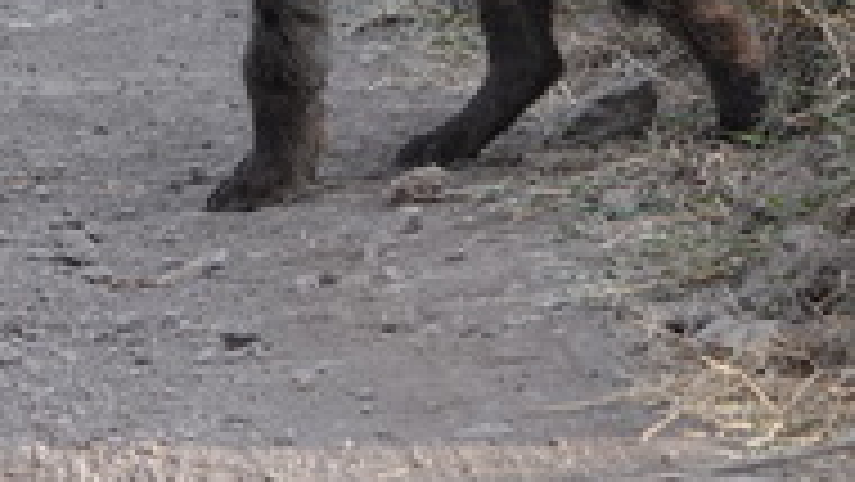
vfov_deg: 0.8
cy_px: -259
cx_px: 171
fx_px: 34742
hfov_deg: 1.4
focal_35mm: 1532
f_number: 4
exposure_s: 1/250
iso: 320
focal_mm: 159.66
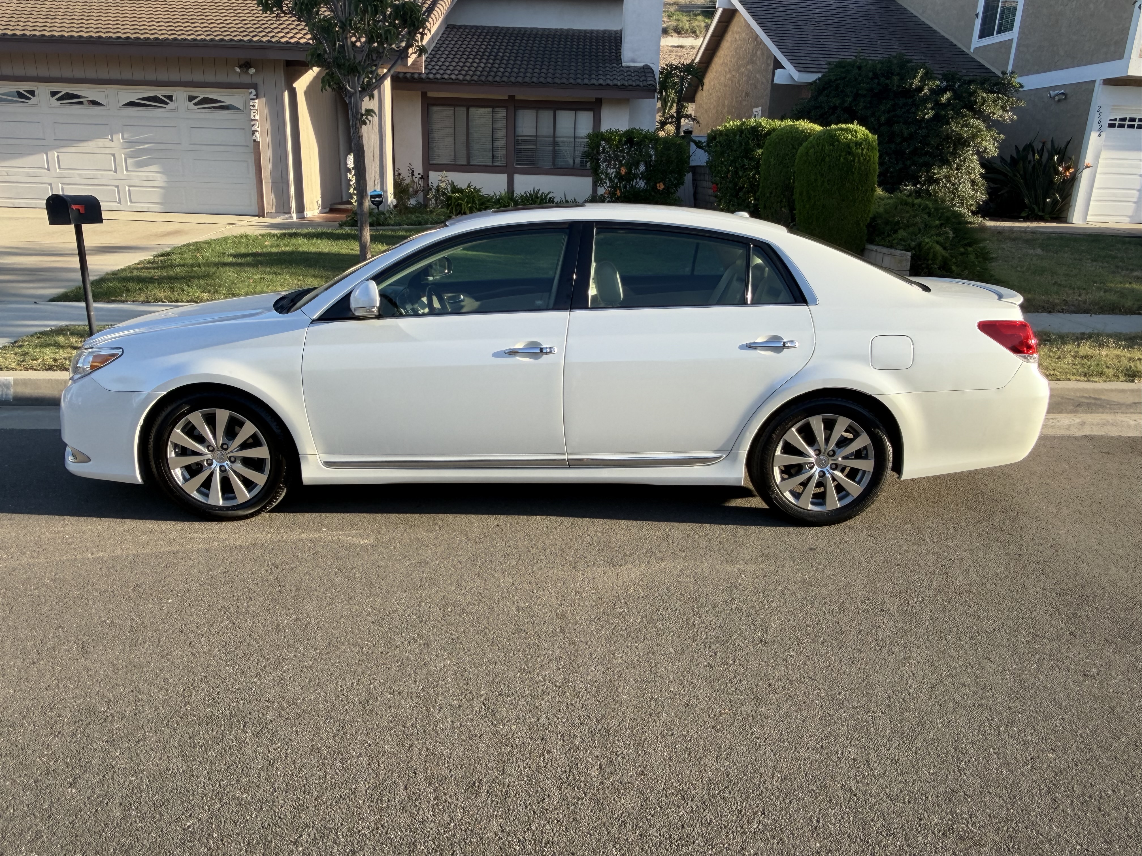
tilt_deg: -17.6
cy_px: 428
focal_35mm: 24
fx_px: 792
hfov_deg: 71.6
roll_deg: -1.4
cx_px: 571
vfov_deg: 56.8
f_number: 2.2
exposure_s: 1/507
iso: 50
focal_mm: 2.22
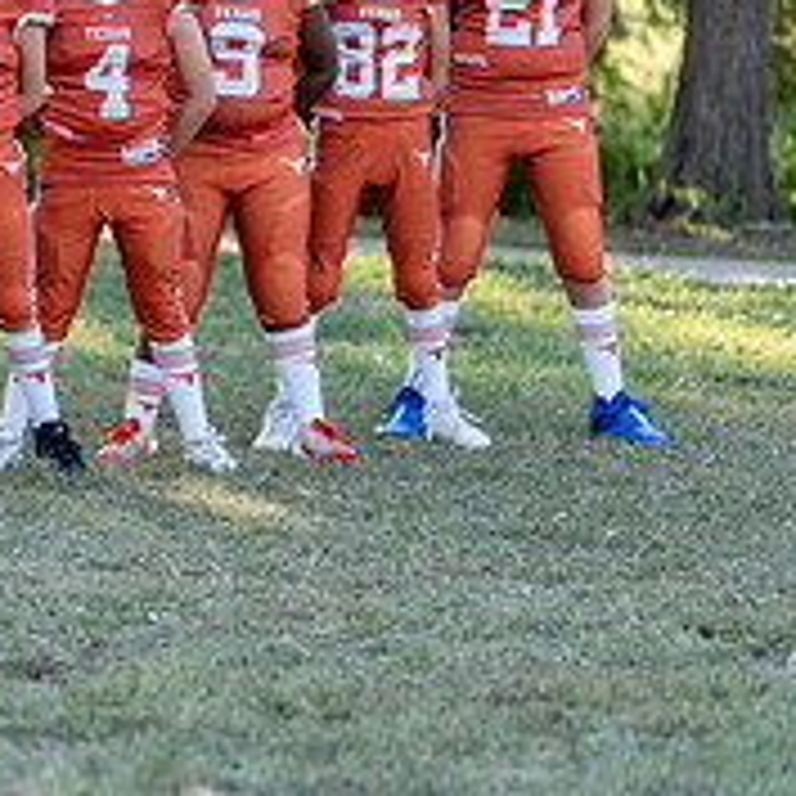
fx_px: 4553
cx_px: -575
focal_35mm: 175
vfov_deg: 10.0
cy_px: 303
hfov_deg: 9.6
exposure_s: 1/640
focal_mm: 50
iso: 100
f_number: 1.2
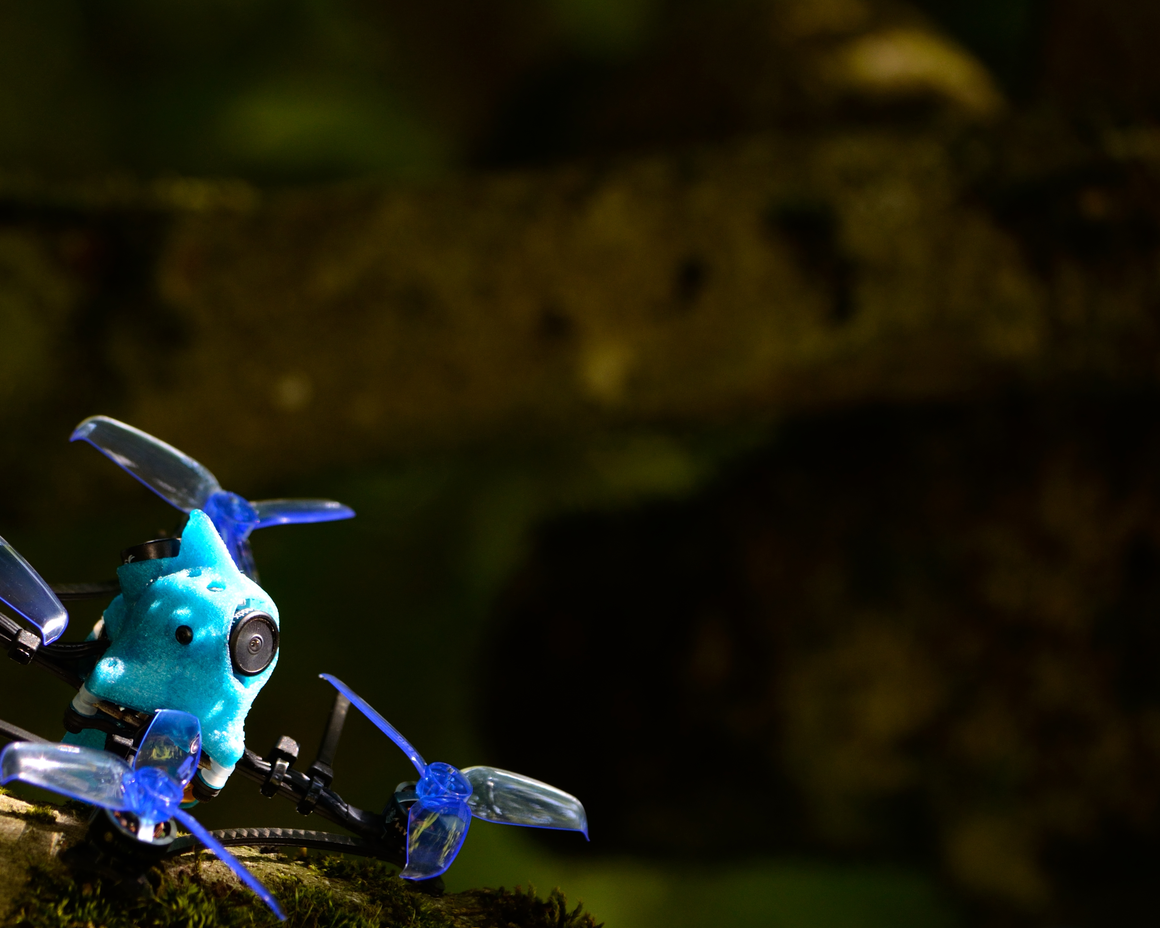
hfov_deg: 7.1
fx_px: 9303
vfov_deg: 5.7
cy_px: 520
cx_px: 416
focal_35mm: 271
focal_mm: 140
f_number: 4.8
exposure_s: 1/250
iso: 400
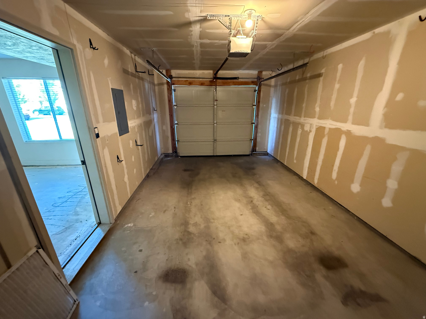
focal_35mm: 14
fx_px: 172
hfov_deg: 102.1
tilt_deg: -17.7
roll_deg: -0.3
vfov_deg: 85.7
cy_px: 160
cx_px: 213
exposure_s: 1/40
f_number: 2.2
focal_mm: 2.22
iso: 1000
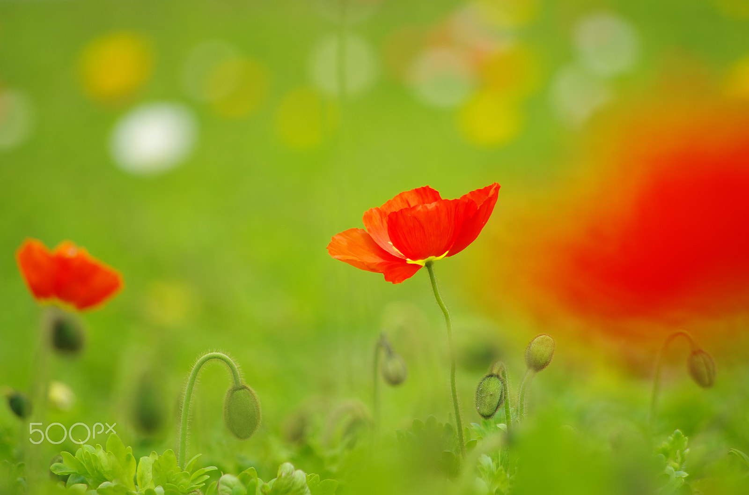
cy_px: 248
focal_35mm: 450
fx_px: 9336
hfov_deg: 4.6
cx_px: 374
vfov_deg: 3.0
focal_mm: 300
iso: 100
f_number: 5.8
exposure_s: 1/250
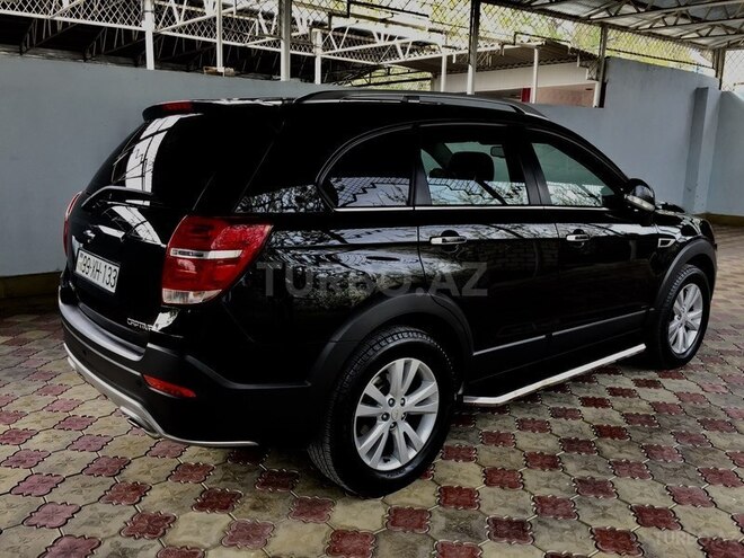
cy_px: 279
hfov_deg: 61.7
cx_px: 372
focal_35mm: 29
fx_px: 623
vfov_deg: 48.2
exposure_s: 1/120
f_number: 2.2
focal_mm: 4.15
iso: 50
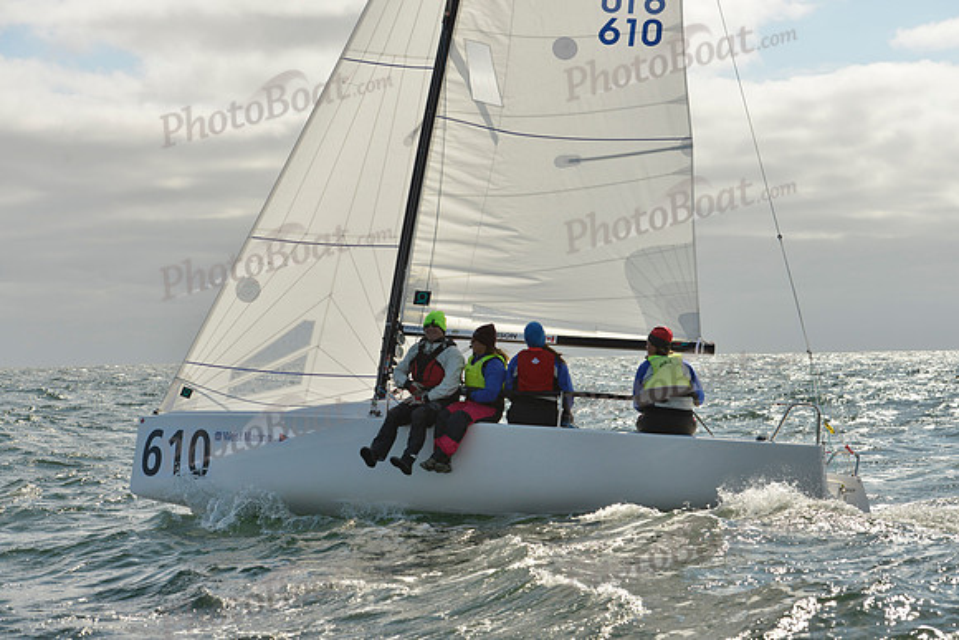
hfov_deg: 28.8
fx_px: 1865
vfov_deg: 19.5
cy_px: 320
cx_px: 480
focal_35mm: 70
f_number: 9
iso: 400
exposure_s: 1/1600
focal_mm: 70
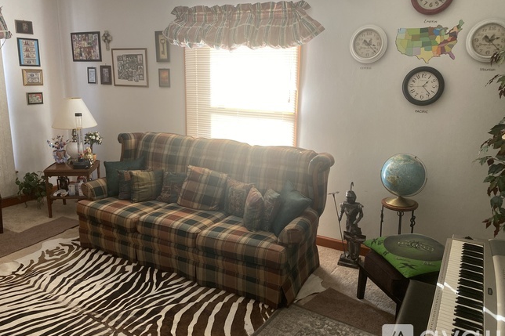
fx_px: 393
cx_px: 247
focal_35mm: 28
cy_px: 160
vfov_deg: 46.4
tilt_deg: -13.4
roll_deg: -1.6
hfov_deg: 65.5
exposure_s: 1/60
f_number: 1.8
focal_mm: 4.25
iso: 125
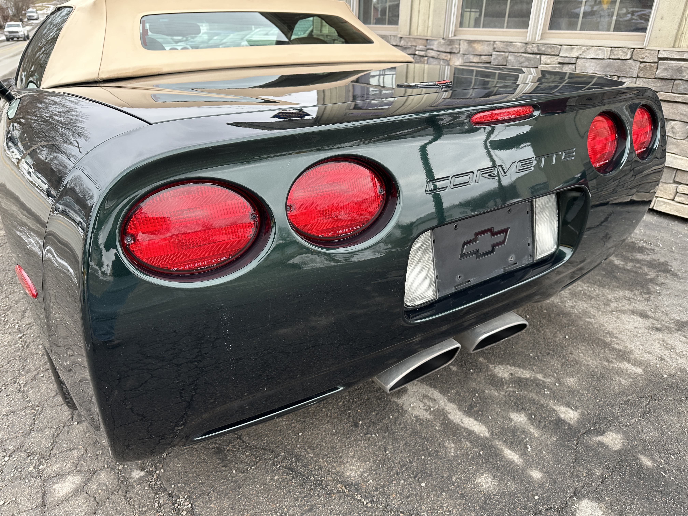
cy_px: 258
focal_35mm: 24
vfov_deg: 56.8
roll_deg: -0.3
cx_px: 344
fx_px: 477
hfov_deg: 71.6
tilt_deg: -25.5
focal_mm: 6.86
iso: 80
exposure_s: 1/309
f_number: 1.78
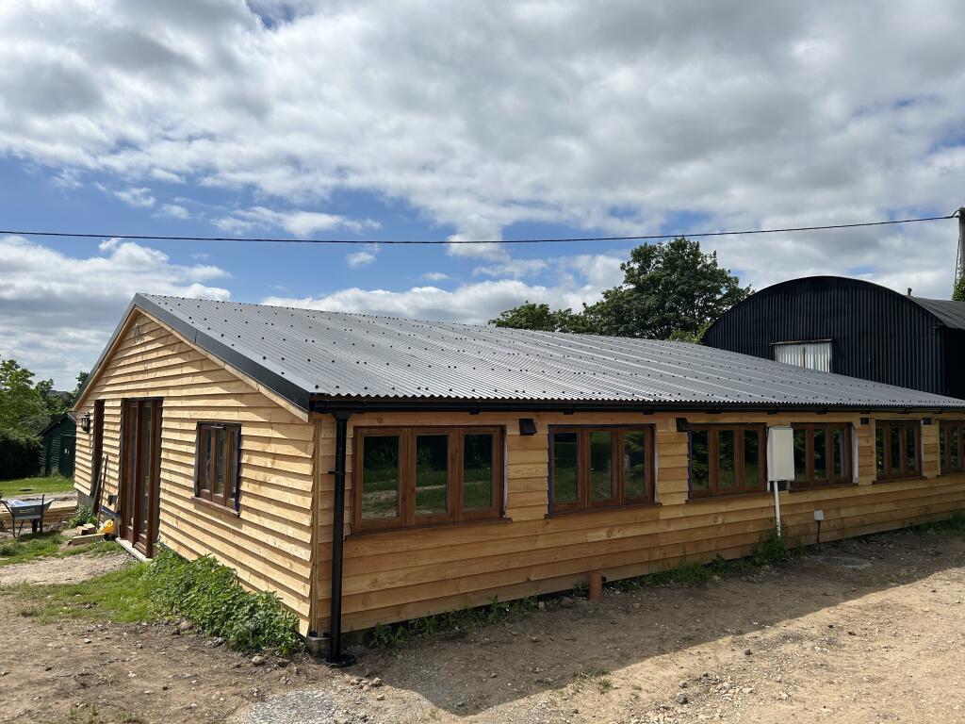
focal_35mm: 26
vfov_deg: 53.1
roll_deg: -0.3
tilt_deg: +3.6
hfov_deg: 67.3
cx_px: 482
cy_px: 362
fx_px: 725
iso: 50
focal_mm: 5.7
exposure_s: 1/8696
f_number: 1.5
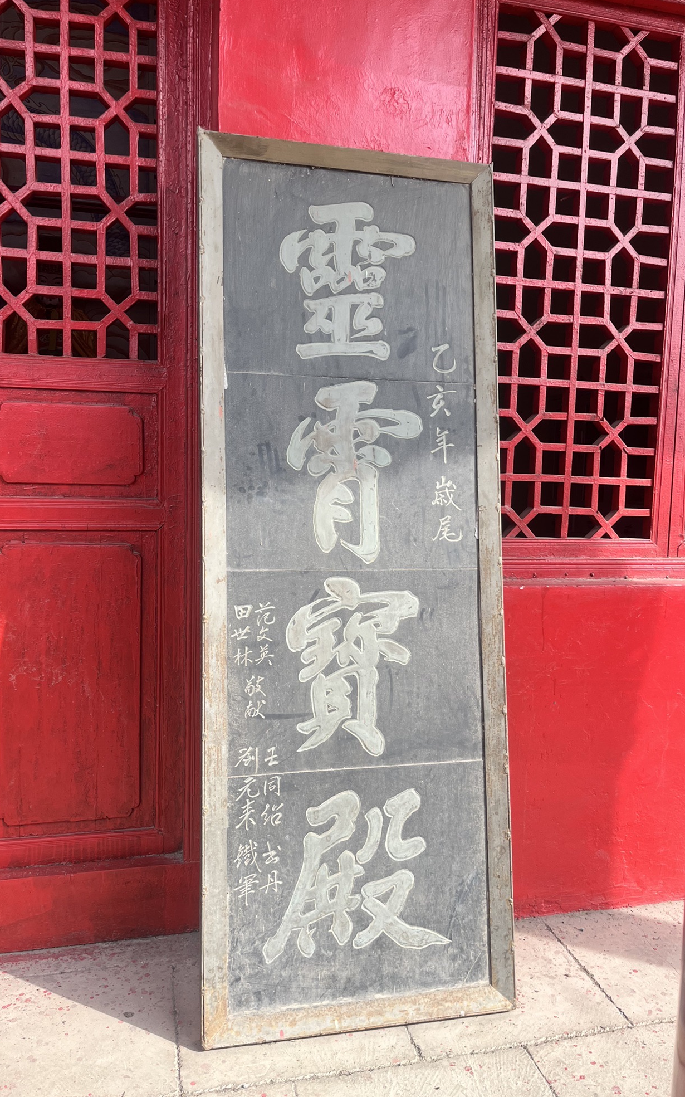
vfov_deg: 66.5
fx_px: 837
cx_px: 358
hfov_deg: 44.5
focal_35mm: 28
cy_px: 540
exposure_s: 1/537
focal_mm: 5.1
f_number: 1.6
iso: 50
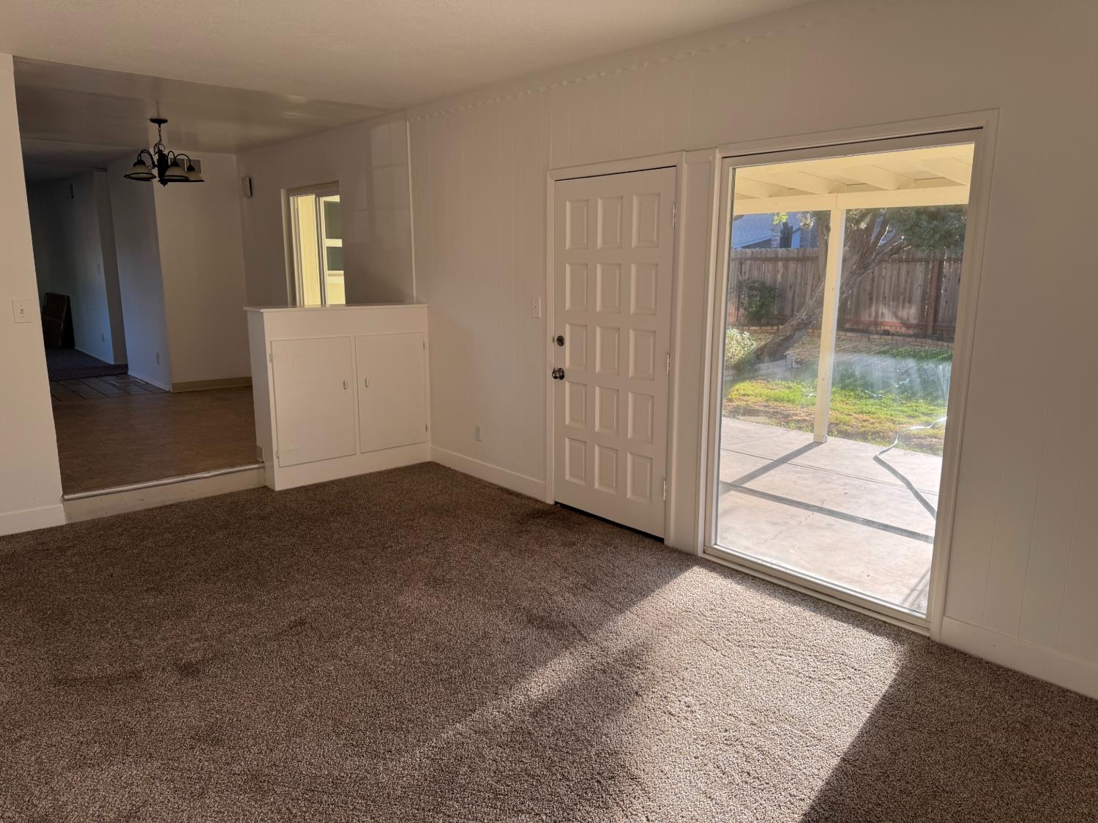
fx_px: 761
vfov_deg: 56.8
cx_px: 549
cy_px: 412
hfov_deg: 71.6
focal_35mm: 24
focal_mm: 6.76
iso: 80
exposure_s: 1/350
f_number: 1.78
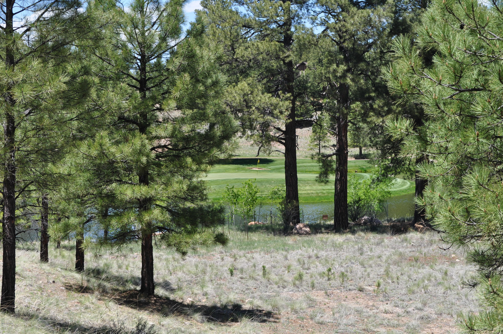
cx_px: 252
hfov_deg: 28.1
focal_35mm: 72
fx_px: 1005
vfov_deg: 18.9
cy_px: 167
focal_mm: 48
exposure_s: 1/200
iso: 200
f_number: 10
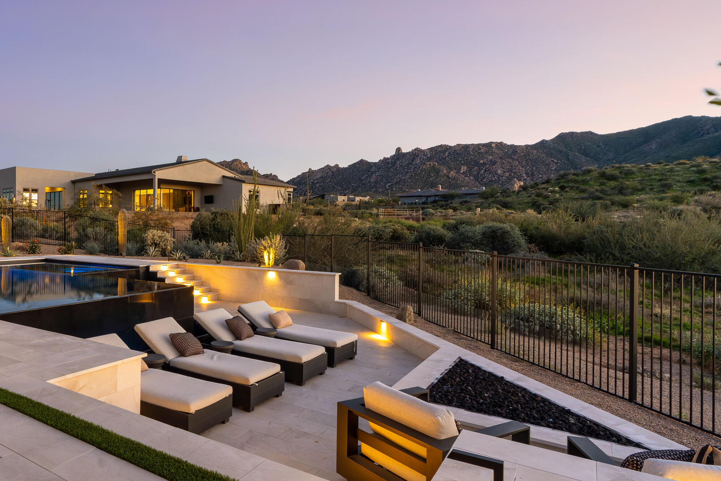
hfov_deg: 69.7
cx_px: 195
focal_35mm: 24
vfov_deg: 53.1
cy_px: 233
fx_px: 481
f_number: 9
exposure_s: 1/100
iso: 800
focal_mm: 16
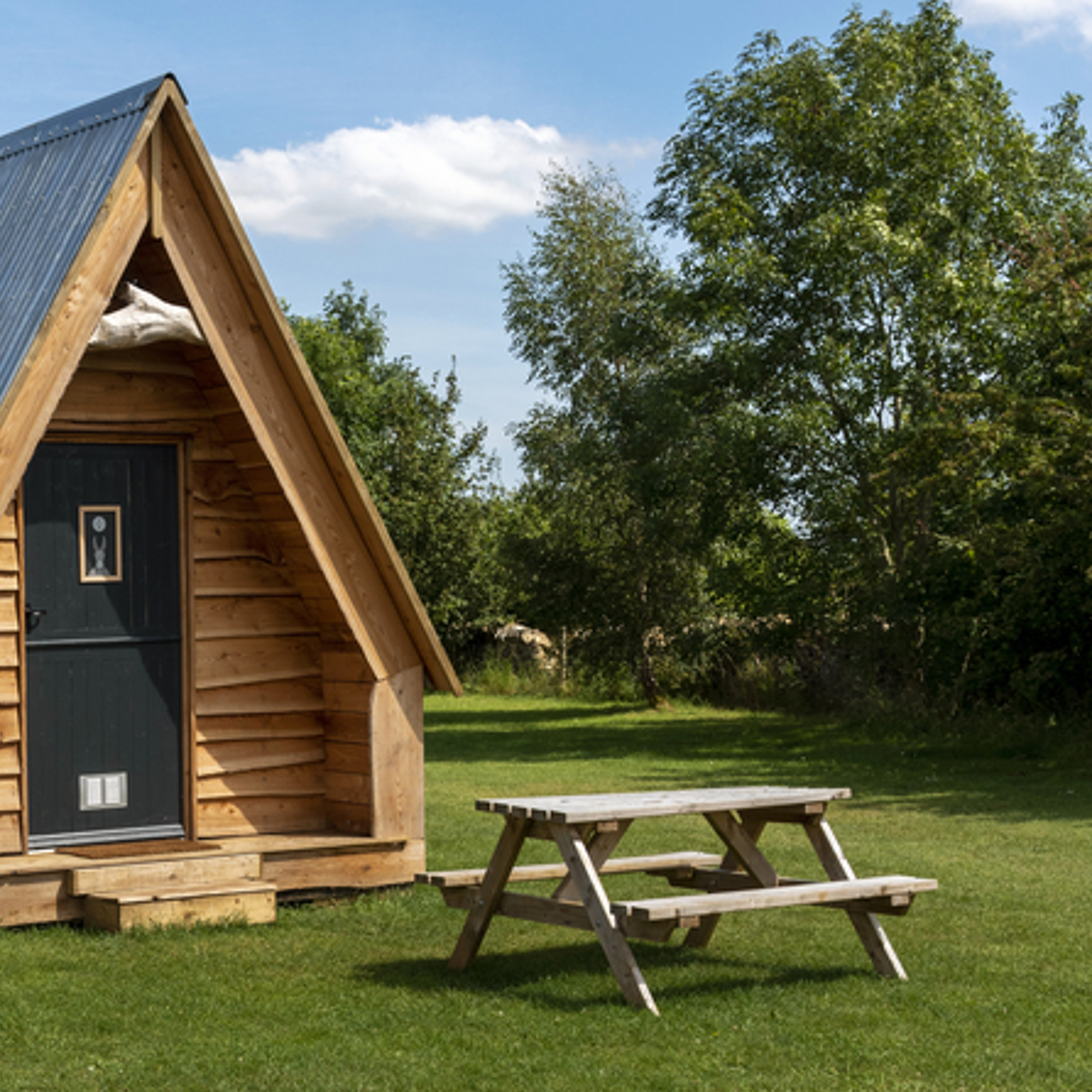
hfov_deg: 27.1
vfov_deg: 28.2
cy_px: 566
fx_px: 2177
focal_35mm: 61
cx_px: 100
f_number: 9
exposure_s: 1/500
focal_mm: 32
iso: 320
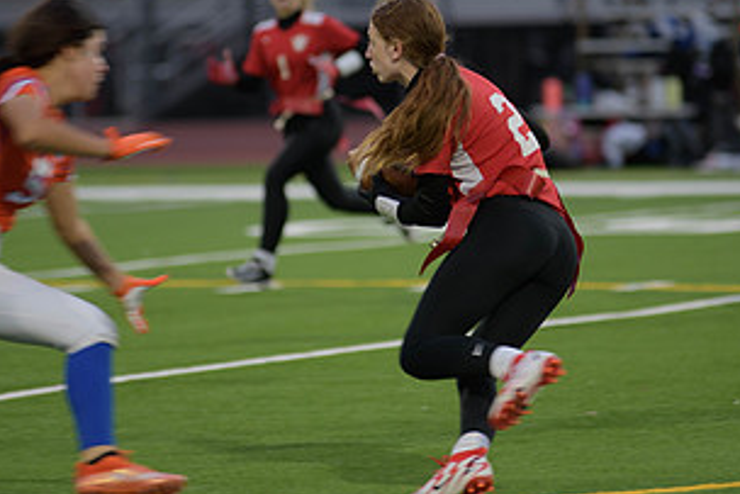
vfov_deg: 3.6
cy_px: 181
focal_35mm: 382
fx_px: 7856
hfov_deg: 5.4
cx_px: 387
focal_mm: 200
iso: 360
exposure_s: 1/200
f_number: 2.8
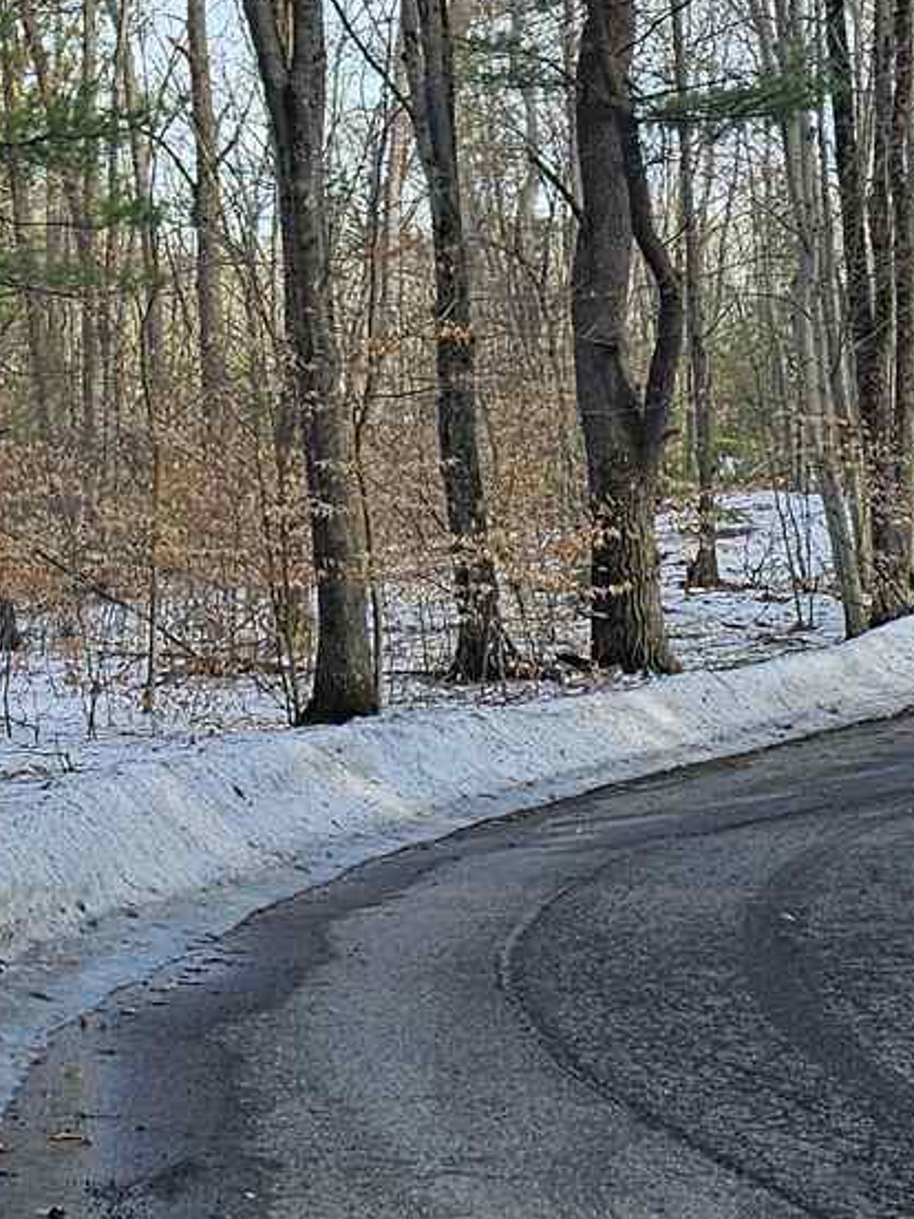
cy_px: -210
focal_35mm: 96
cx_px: -130
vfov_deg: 19.4
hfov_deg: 15.0
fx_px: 3380
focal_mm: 6.3
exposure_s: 1/180
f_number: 1.7
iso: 32
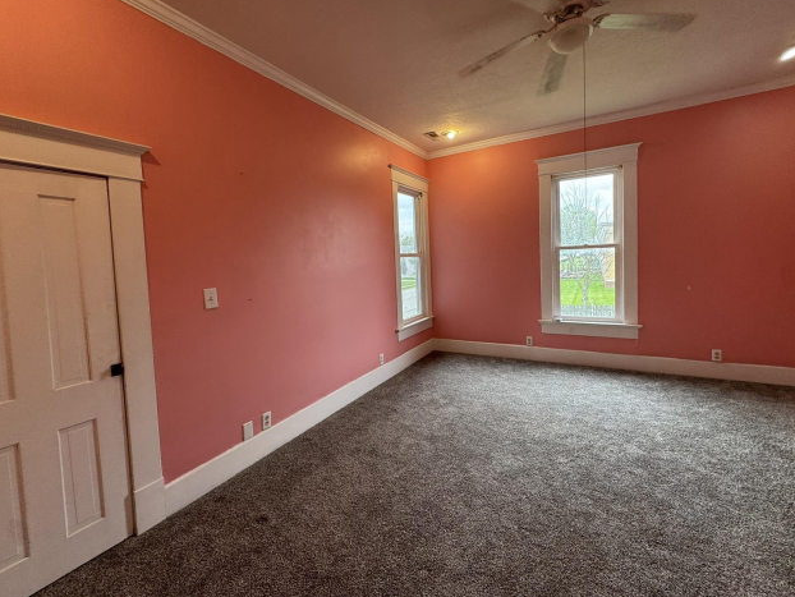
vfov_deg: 81.7
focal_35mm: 15
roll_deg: +2.3
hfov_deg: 98.1
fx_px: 345
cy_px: 280
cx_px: 405
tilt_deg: -3.9
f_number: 2.2
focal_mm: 2.22
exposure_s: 1/120
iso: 100
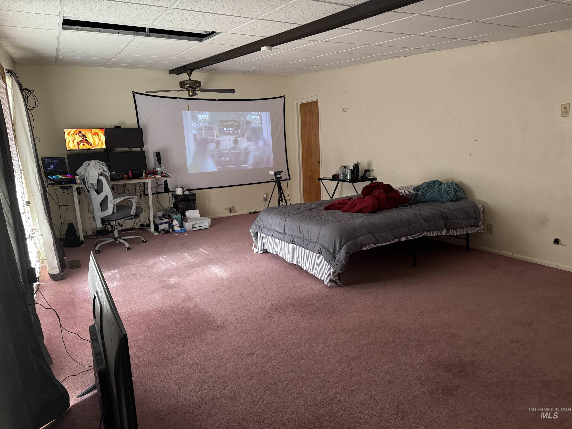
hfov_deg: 71.6
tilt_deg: -11.1
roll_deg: +3.3
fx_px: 397
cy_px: 214
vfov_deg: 56.8
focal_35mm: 24
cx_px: 286
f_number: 1.78
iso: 500
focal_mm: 6.76
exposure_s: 1/60
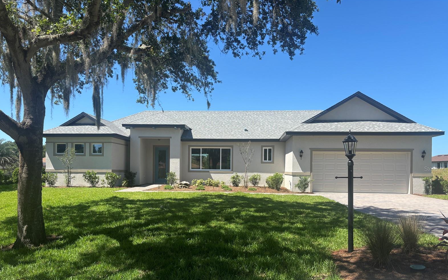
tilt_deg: +0.6
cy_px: 168
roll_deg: -0.7
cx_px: 224
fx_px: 342
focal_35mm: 28
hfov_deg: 66.5
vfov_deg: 44.3
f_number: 1.6
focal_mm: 5.96
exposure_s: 1/2398
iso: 50
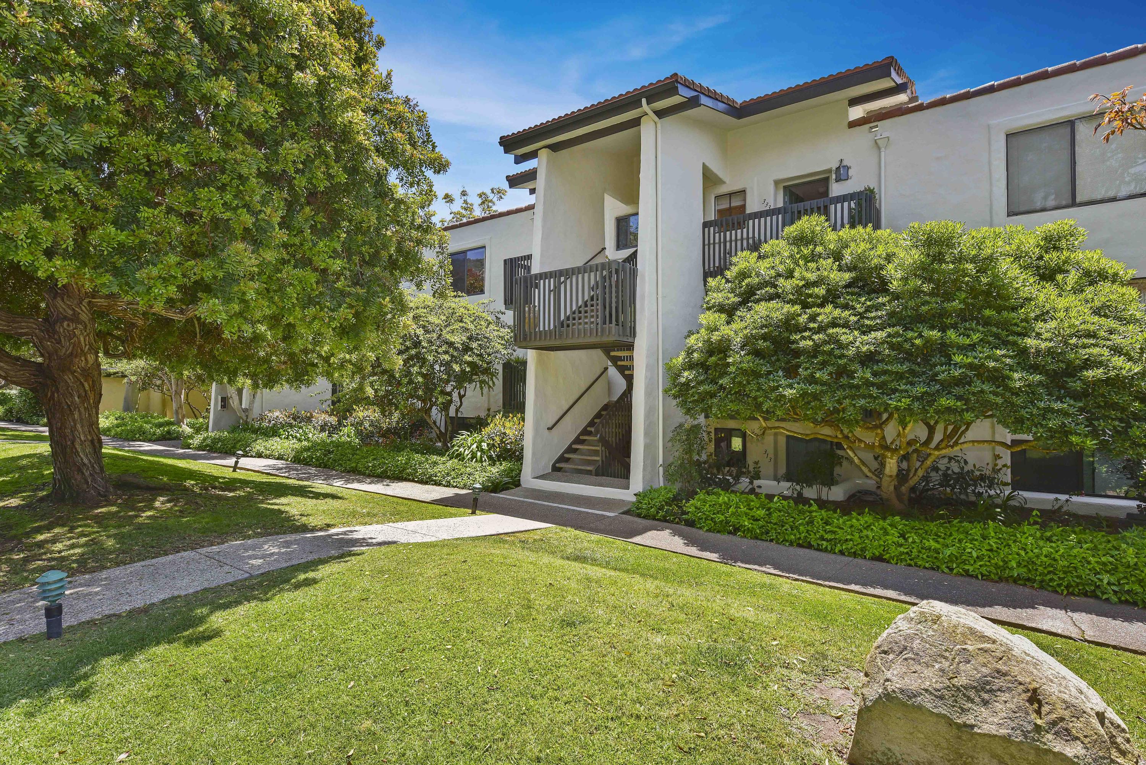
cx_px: 573
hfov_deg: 90.0
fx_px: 573
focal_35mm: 18
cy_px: 382
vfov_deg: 67.4
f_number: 10
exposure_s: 1/200
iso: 250
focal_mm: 18
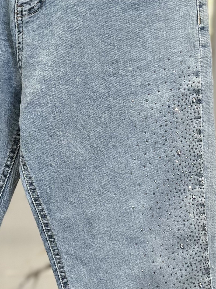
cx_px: 55
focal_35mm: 98
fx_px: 816
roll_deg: +0.2
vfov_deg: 20.0
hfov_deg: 15.0
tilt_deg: -6.4
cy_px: 131
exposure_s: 1/283
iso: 40
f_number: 1.6
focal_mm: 5.1
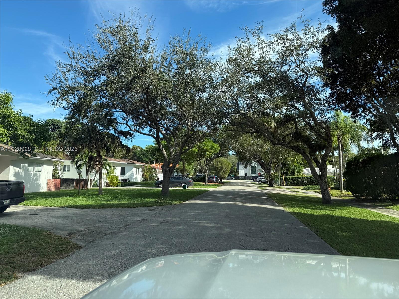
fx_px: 277
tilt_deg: +1.8
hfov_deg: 71.6
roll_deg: -0.2
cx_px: 200
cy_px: 150
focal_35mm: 24
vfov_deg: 56.8
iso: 80
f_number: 1.78
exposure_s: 1/1855
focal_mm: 6.76
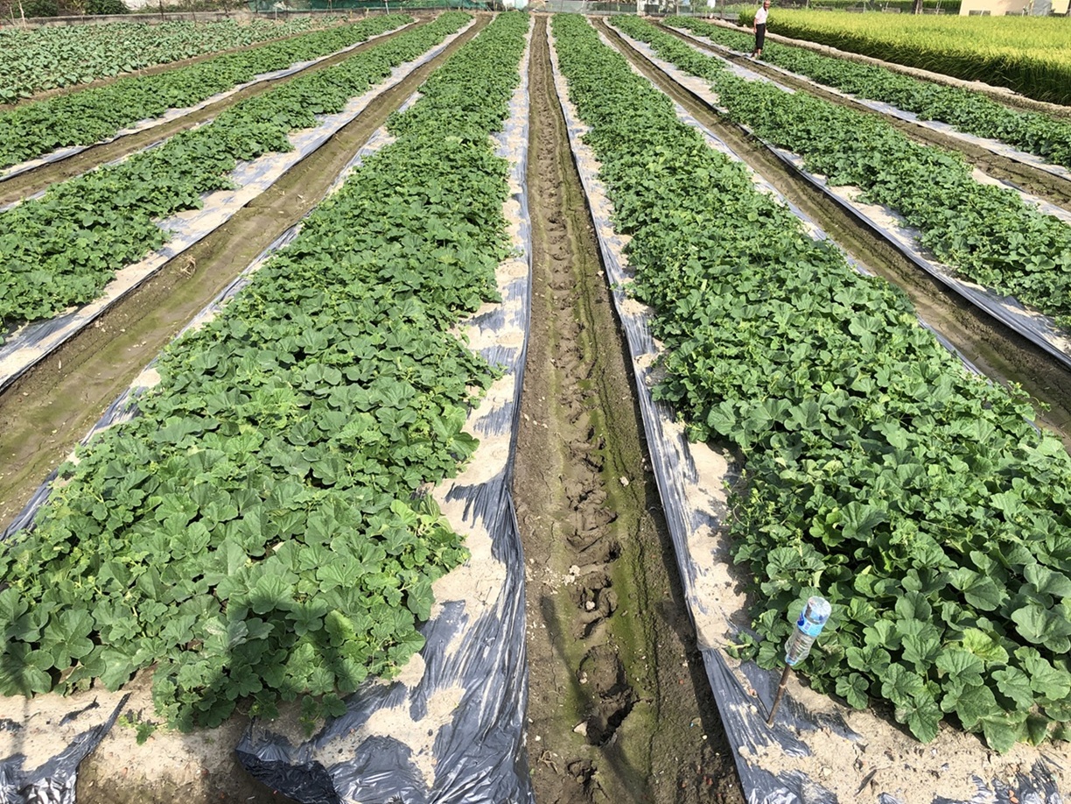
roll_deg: -1.2
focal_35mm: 28
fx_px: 866
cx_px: 536
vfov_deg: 49.7
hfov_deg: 63.4
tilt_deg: -25.9
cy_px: 402
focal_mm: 3.99
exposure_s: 1/1499
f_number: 1.8
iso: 20
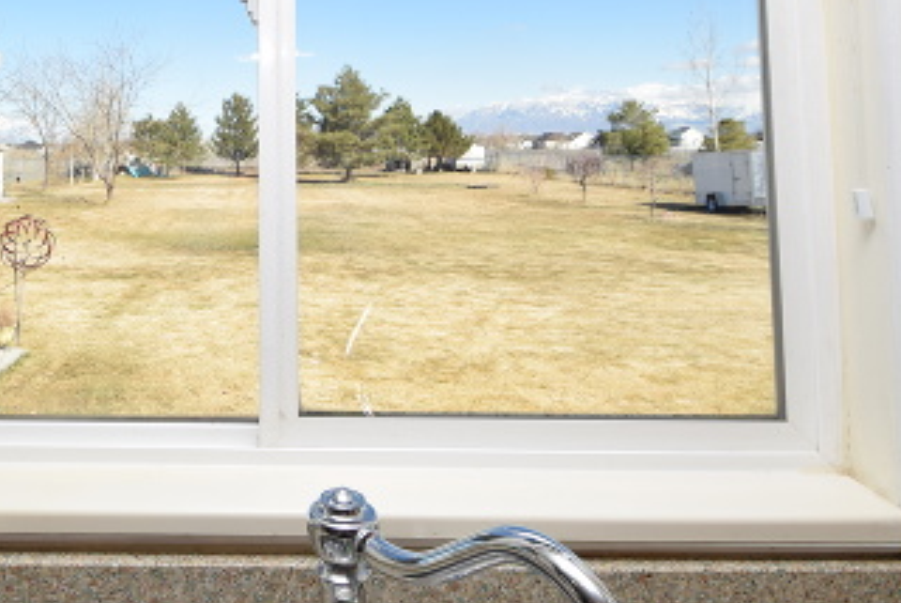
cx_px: 256
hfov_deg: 59.5
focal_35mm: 30
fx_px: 751
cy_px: 72
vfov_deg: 40.7
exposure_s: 1/200
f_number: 7.1
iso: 100
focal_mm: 10
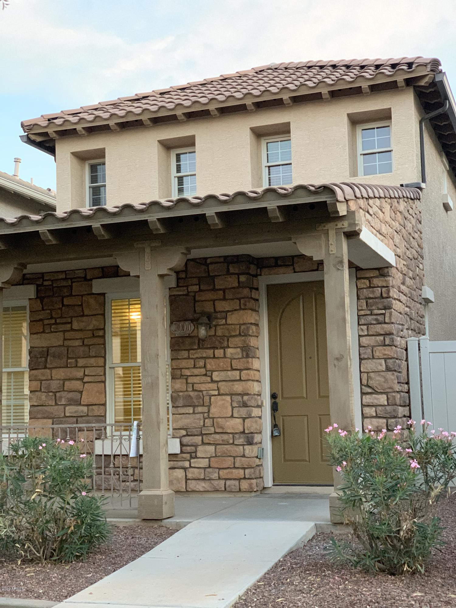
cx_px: 228
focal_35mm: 52
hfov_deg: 28.0
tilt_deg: +7.2
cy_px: 304
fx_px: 913
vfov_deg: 36.8
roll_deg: +1.2
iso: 320
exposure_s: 1/60
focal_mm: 6
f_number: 2.4
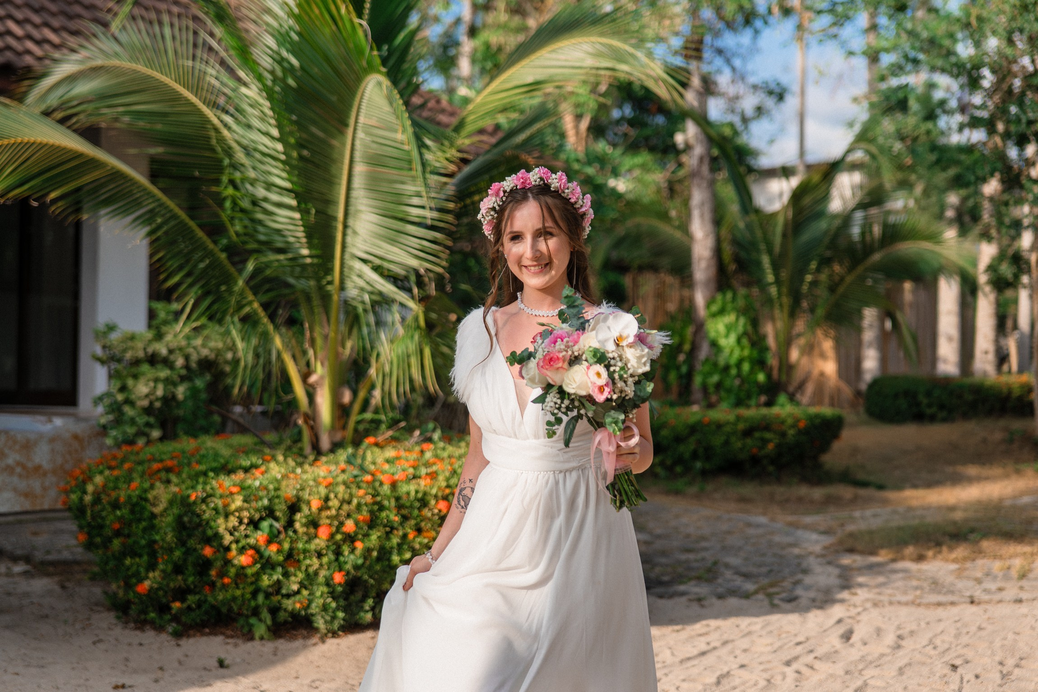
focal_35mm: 53
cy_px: 336
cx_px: 554
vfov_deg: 25.3
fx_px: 1538
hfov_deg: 37.3
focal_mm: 50
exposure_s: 1/3200
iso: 250
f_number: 2.2
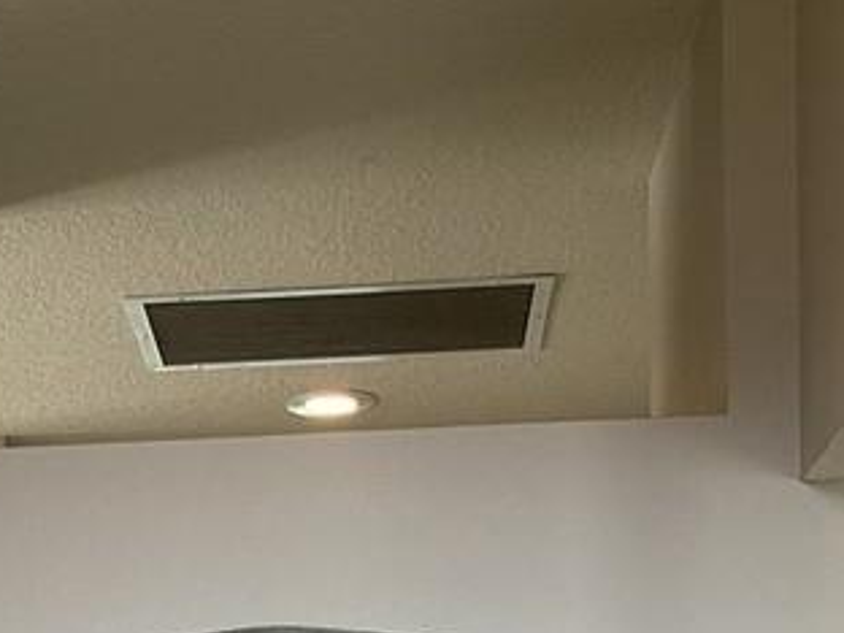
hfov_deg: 19.4
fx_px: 2438
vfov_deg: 13.1
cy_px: 1212
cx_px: 154
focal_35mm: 100
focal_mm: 4.25
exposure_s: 1/60
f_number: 1.8
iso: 80
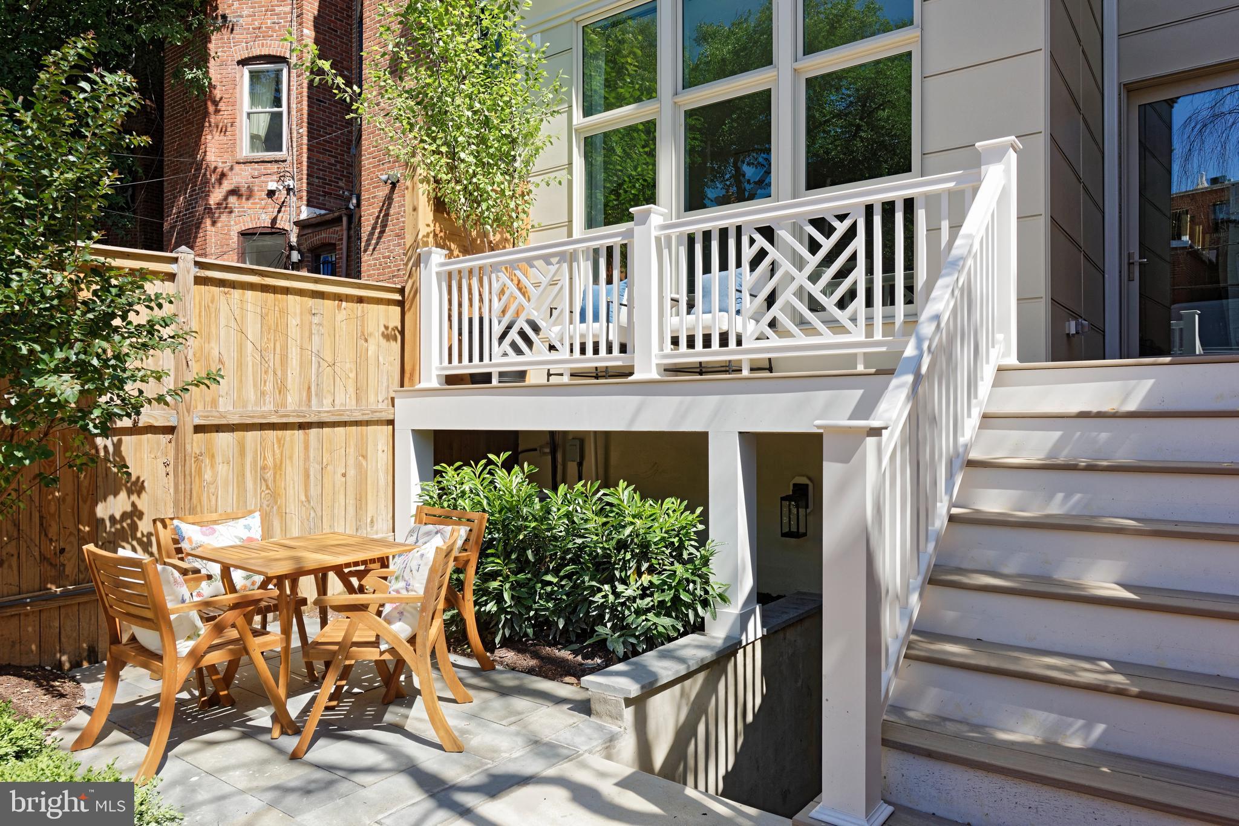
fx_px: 826
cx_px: 620
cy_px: 413
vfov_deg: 53.1
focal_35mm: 24
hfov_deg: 73.7
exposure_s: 1/200
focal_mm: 24
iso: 250
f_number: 10
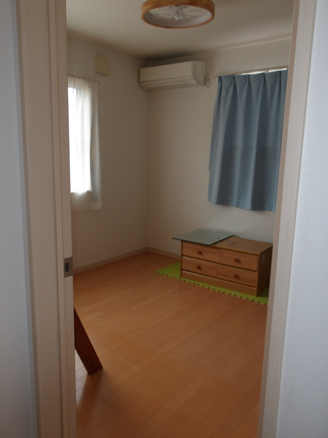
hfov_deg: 51.4
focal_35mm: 27
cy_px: 219
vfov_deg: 65.3
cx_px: 164
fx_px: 341
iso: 200
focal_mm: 4.9
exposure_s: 1/60
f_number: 3
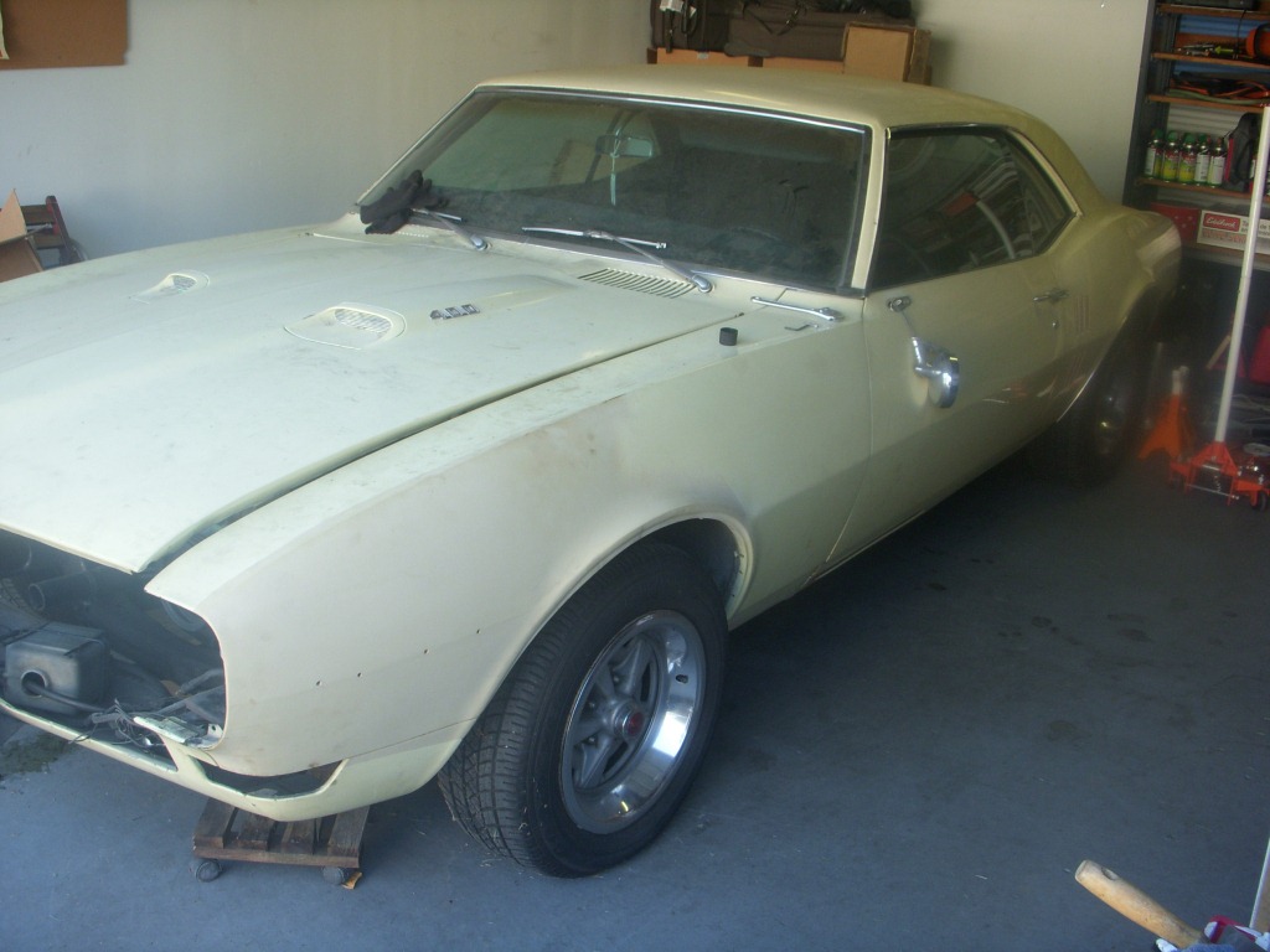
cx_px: 635
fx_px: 1394
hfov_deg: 49.0
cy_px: 476
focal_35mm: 38
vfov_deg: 37.7
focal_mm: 6.3
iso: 100
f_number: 3.3
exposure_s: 1/40
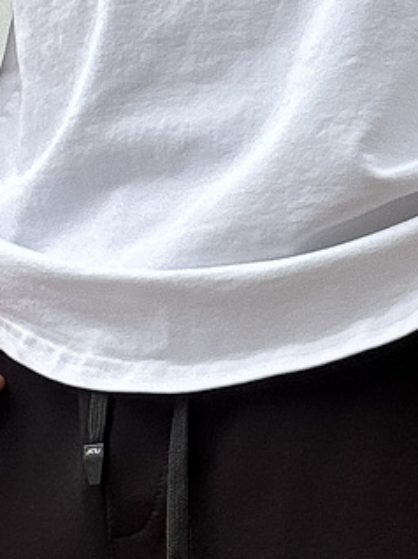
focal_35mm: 151
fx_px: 2434
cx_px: 258
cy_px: 851
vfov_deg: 12.4
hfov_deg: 9.8
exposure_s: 1/140
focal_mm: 2.69
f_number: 1.9
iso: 20
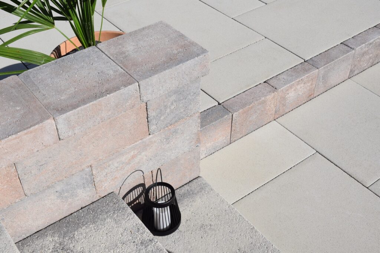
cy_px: 126
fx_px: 491
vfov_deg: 28.9
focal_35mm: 46
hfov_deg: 42.3
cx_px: 190
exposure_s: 1/500
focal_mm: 31
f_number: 11
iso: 200
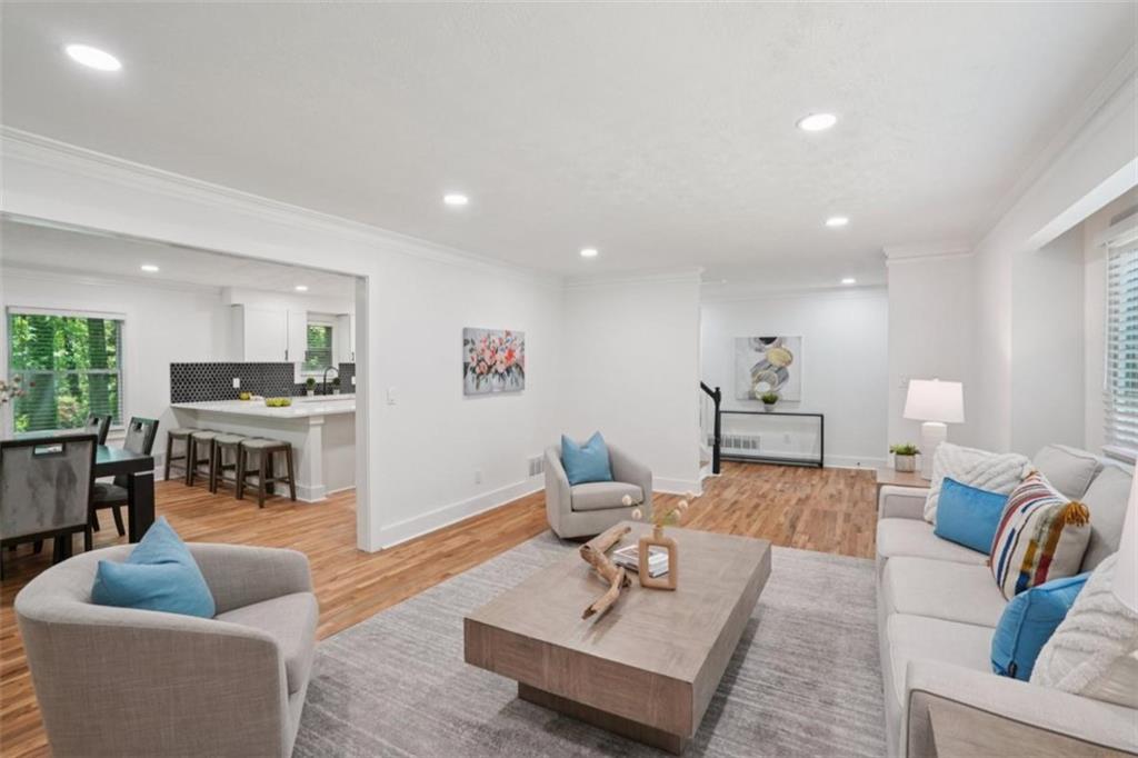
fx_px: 506
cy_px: 379
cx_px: 569
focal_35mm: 16
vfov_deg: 73.7
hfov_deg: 96.8
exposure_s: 1/10
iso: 400
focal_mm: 16
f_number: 8
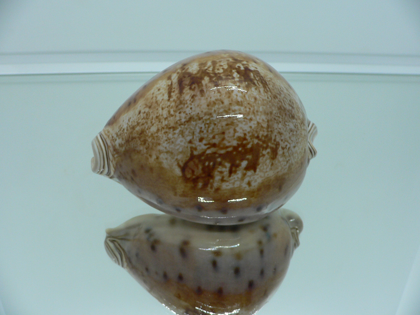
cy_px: 158
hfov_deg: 51.4
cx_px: 208
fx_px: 437
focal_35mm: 36
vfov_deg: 39.7
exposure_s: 1/60
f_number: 2.8
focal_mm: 4.6
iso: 100
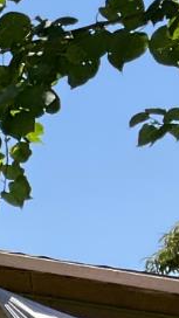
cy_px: 350
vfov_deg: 12.2
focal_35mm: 174
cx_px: -625
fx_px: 1468
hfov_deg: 5.6
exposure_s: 1/1035
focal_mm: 3
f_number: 1.8
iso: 16
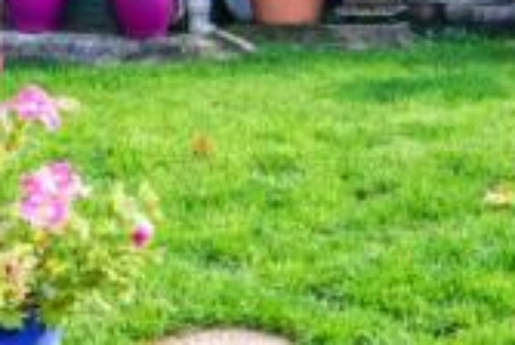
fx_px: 1347
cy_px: 134
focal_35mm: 94
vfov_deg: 14.6
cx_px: 586
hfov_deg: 20.5
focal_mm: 16
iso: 100
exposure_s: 1/60
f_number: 5.6
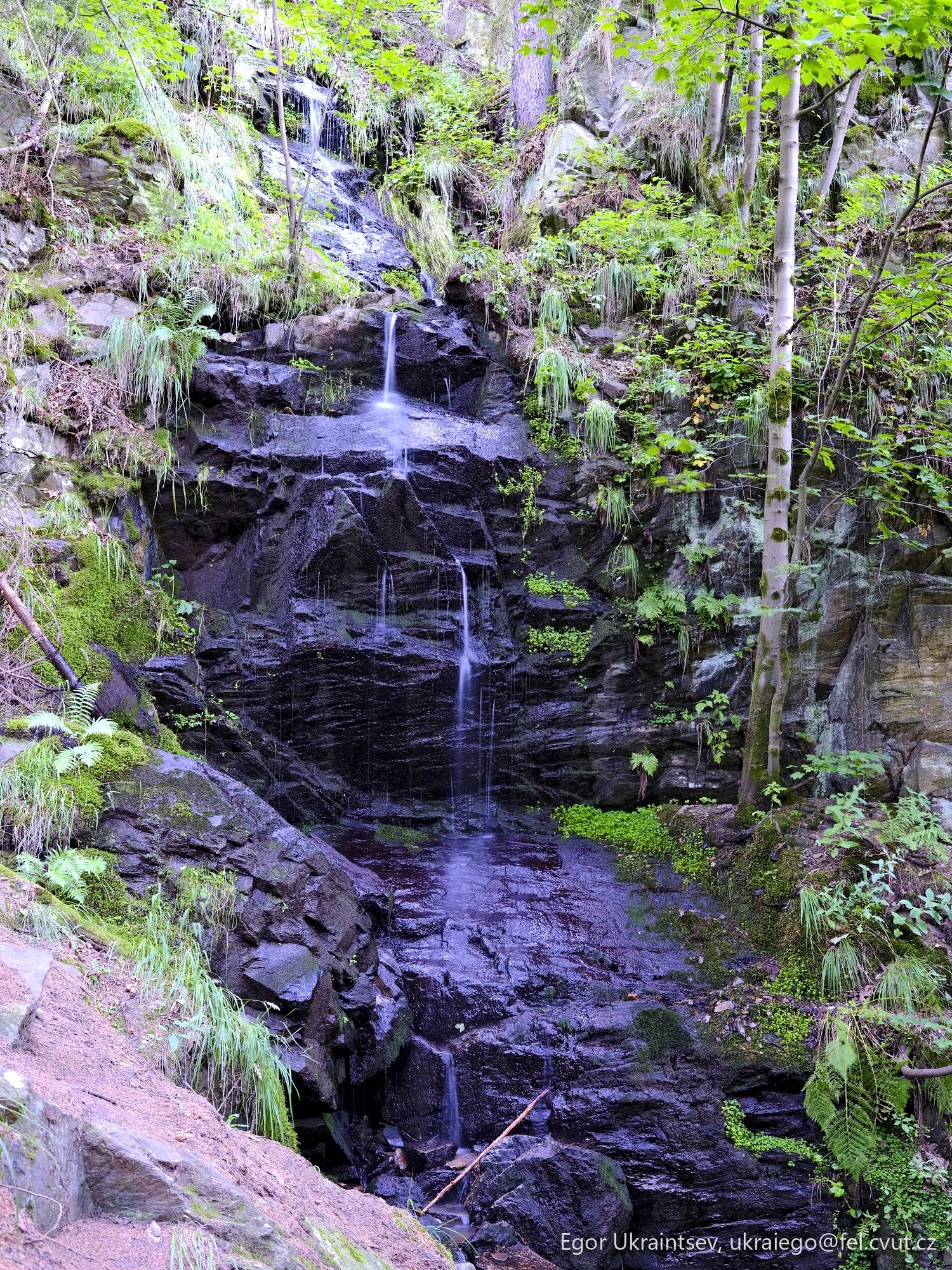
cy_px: 635
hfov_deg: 37.7
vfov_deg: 49.0
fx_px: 1393
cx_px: 476
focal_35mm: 38
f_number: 8
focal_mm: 48.2
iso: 100
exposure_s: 7.5
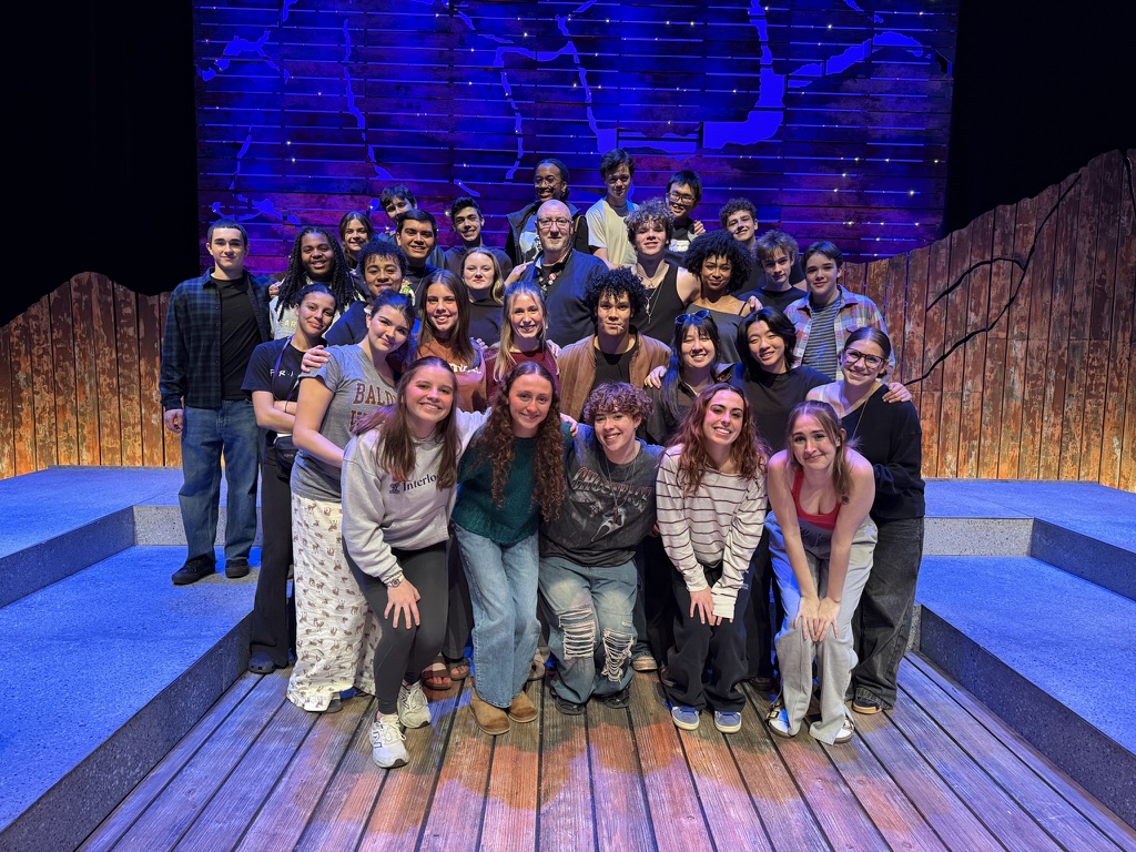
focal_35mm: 24
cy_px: 426
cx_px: 568
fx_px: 788
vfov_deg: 56.8
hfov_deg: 71.6
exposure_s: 1/60
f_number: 1.78
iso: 320
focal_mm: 6.76
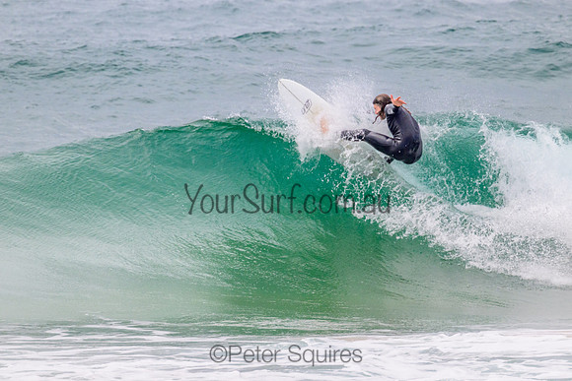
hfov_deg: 2.3
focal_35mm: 912
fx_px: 14496
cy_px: 182
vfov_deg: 1.5
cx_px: 326
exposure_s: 1/2000
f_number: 11
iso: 1100
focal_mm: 800
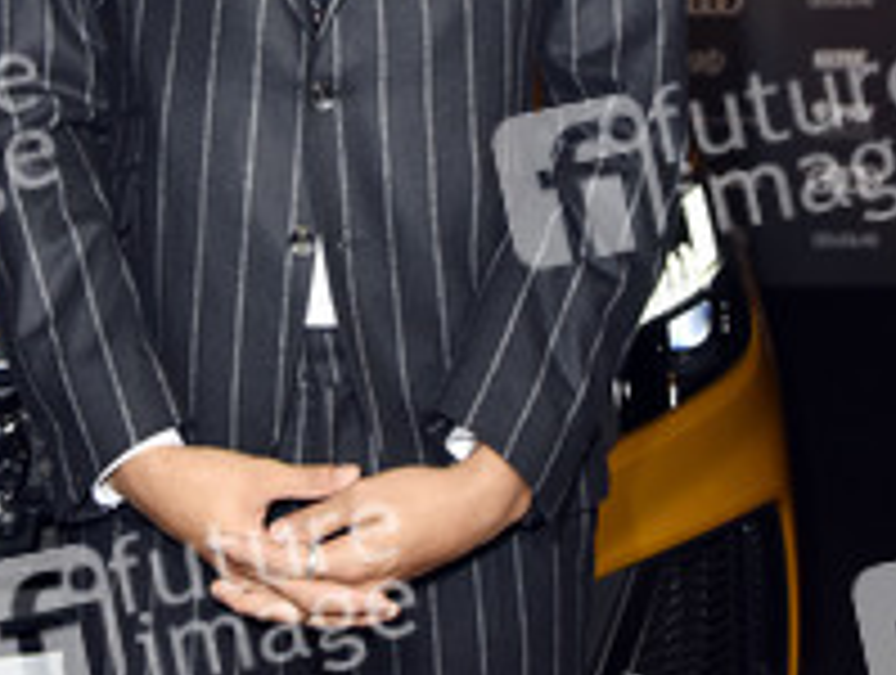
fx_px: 2749
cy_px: -63
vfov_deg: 13.7
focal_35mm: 106
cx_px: 315
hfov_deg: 18.5
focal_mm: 55
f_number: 6.3
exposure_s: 1/200
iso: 1250
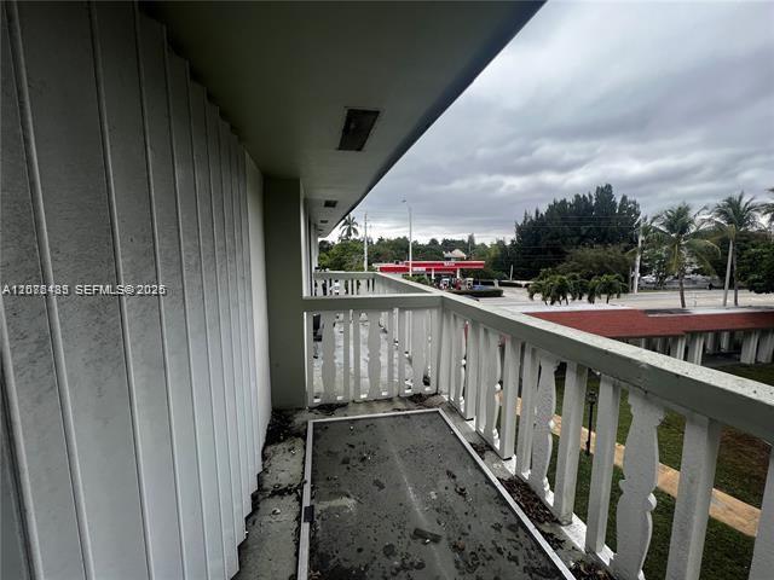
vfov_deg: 89.9
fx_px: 291
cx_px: 387
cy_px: 290
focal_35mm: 13
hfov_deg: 106.2
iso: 32
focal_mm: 1.57
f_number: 1.8
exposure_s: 1/499
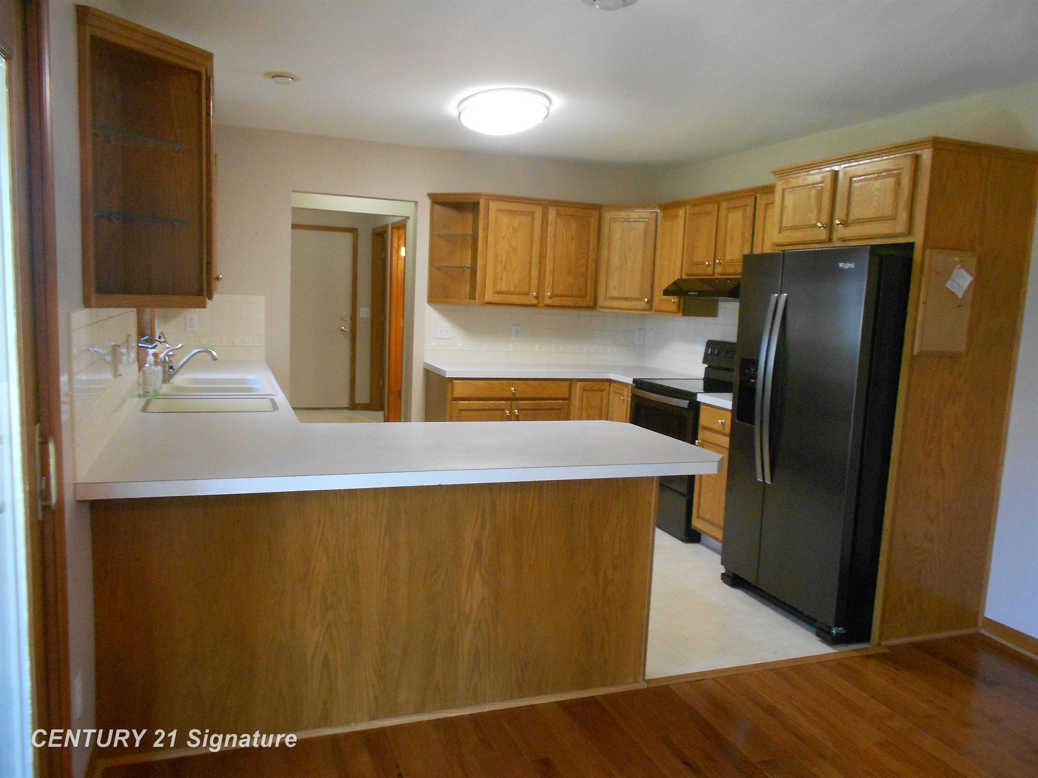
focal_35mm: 26
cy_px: 389
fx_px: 780
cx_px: 519
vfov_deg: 53.1
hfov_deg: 67.3
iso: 400
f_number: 3.2
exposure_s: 1/25
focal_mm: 4.6
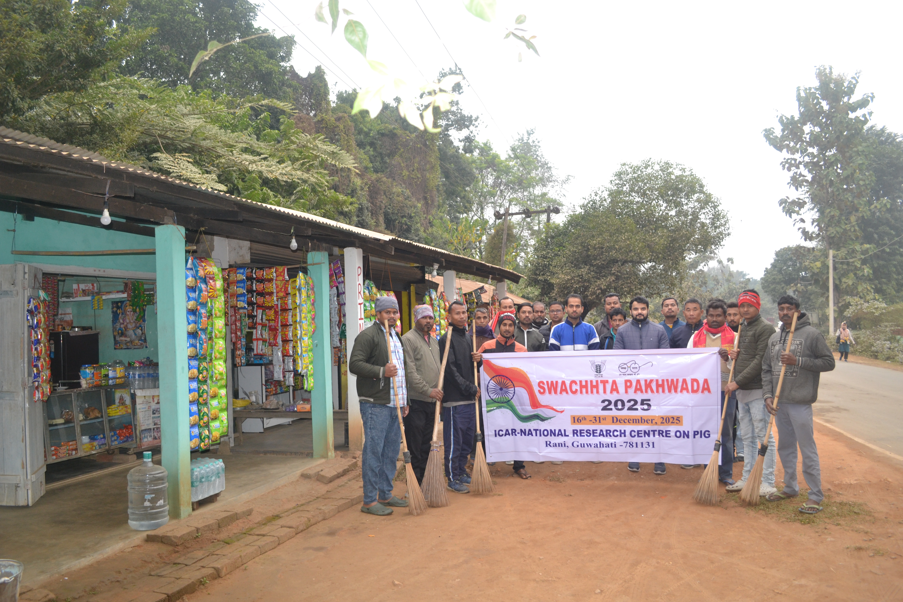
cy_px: 301
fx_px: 677
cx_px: 452
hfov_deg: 67.4
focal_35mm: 27
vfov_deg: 47.9
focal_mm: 18
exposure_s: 1/60
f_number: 4
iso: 400
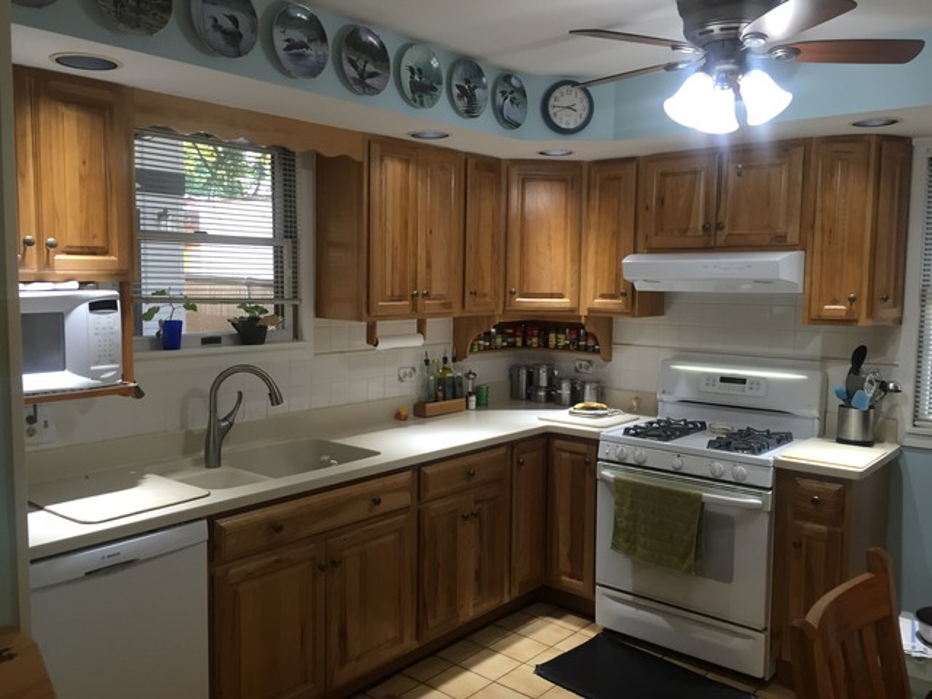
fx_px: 781
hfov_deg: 61.7
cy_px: 350
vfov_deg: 48.2
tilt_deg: -7.1
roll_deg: -2.8
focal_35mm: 29
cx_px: 466
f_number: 2.2
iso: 32
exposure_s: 1/30
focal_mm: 4.15
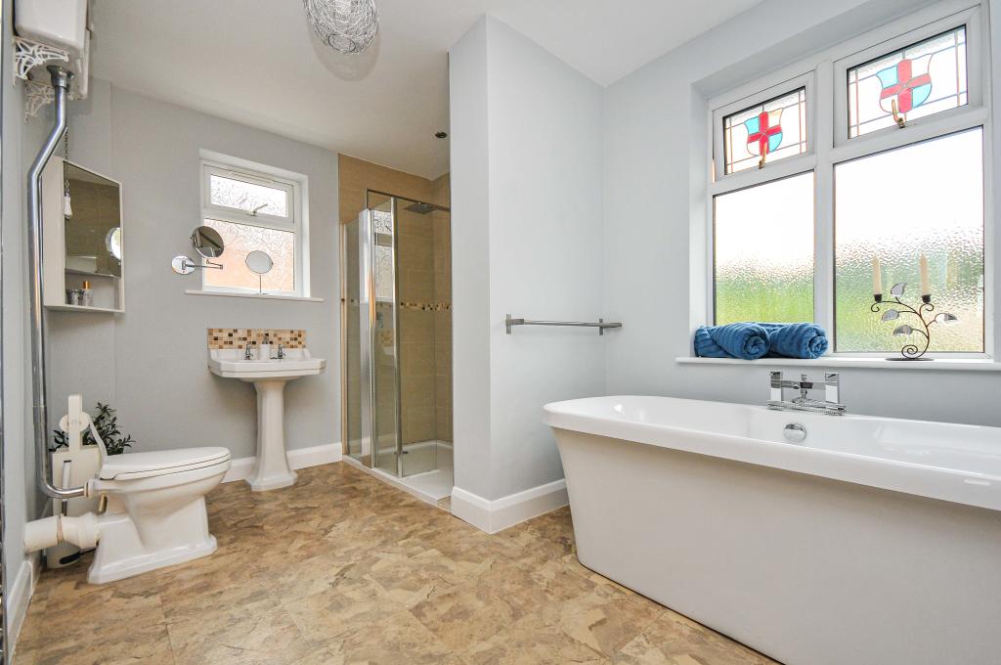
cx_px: 500
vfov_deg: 77.2
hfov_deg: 100.5
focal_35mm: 15
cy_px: 332
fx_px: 417
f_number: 6.3
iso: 400
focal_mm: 10
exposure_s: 1/125
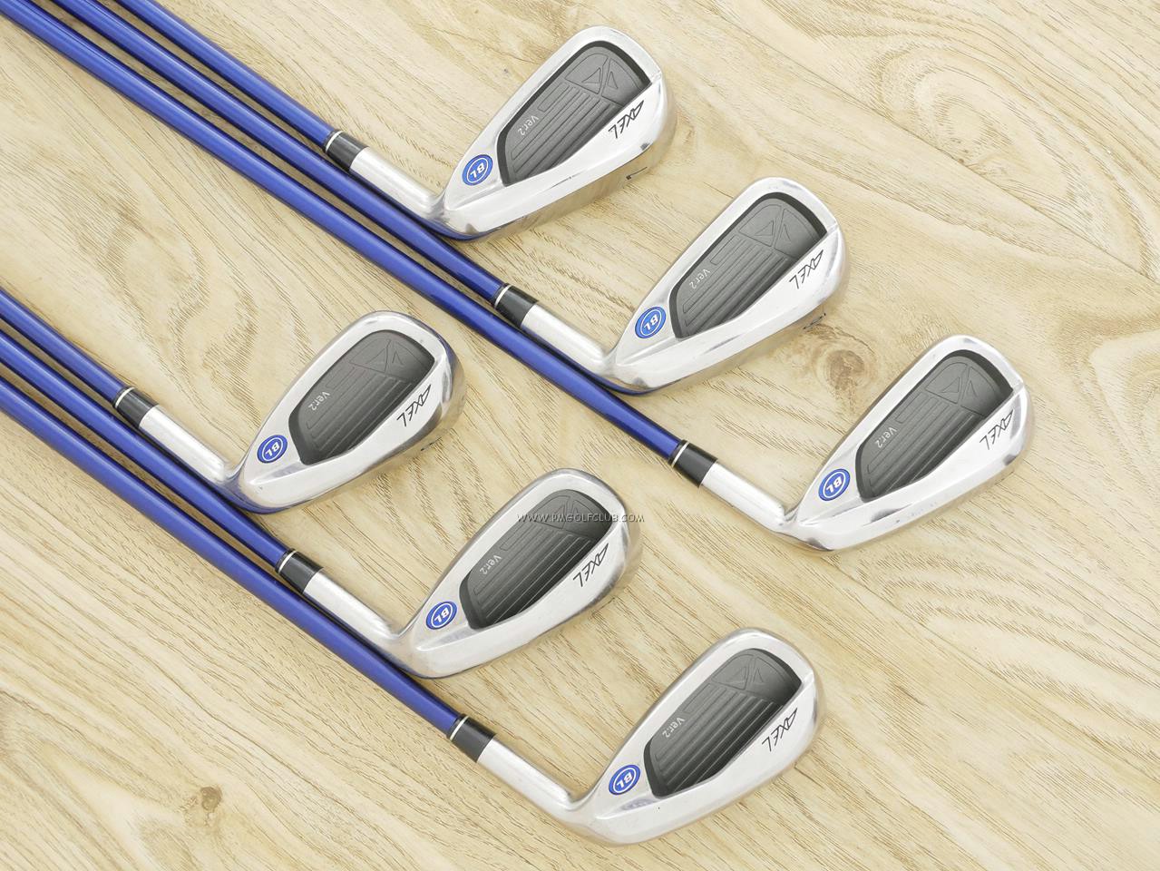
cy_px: 436
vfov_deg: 29.1
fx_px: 1676
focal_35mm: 50
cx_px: 580
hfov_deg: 38.2
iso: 1600
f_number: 4.5
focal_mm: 25
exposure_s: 1/30
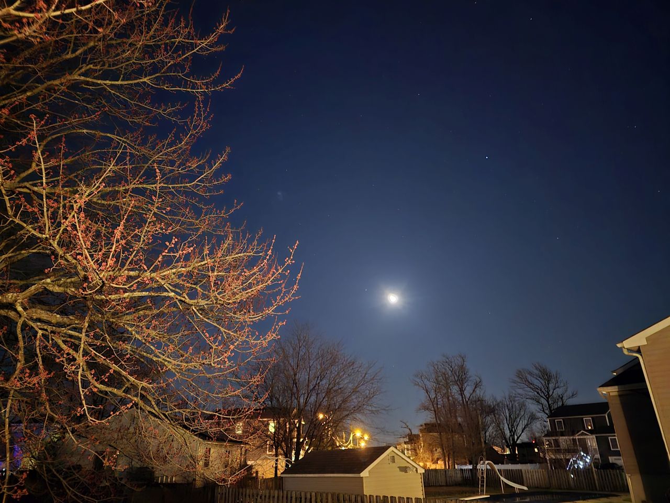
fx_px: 445
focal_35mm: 23
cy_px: 252
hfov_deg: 73.9
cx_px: 335
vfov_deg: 58.9
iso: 4000
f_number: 1.7
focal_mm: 6.3
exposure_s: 1/4
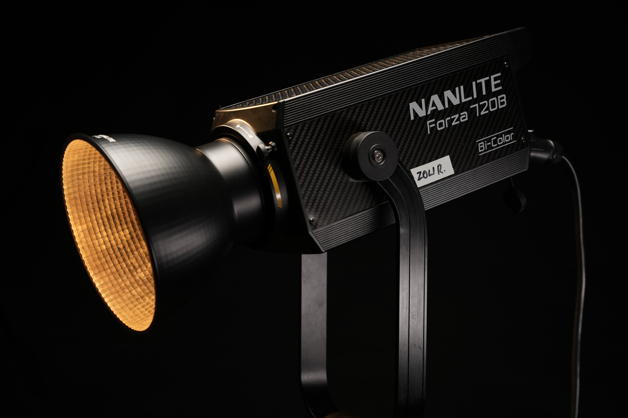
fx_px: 1017
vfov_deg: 23.3
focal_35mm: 58
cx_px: 314
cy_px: 209
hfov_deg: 34.3
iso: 400
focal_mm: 58.3
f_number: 5
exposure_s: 1/100
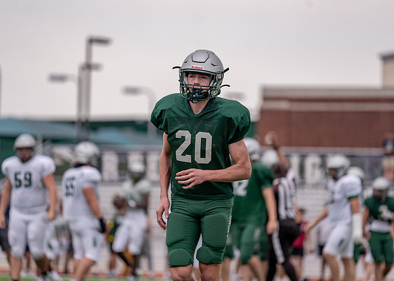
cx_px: 197
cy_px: 140
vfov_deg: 6.8
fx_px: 2354
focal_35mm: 210
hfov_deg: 9.6
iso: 320
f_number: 2.8
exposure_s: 1/3200
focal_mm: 200
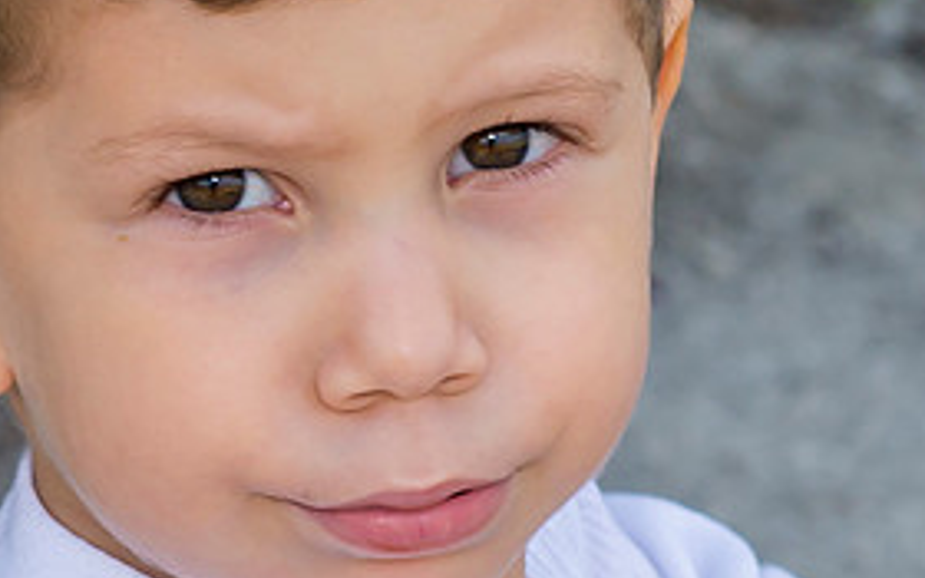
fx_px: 9857
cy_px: 426
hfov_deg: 5.4
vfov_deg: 3.4
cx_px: 242
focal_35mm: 391
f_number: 6.3
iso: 250
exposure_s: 1/320
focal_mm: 70
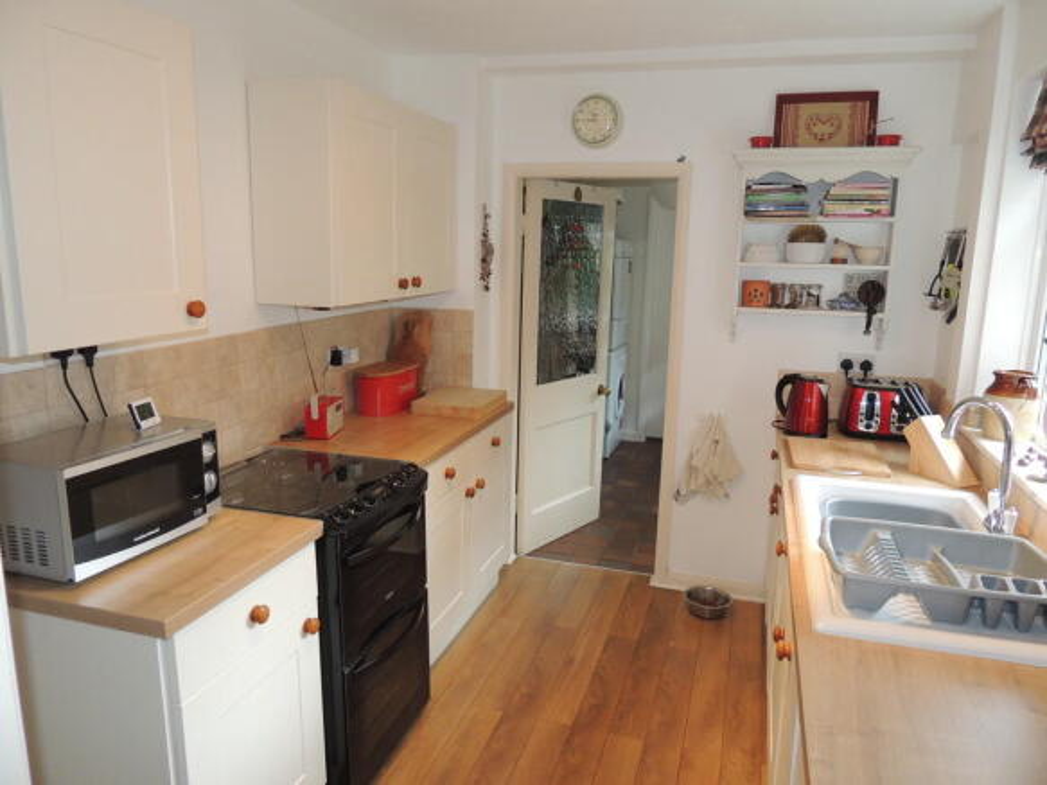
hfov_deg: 71.6
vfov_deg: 56.8
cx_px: 524
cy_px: 392
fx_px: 726
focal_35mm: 24
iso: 320
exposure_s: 1/40
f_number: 3
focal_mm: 4.3
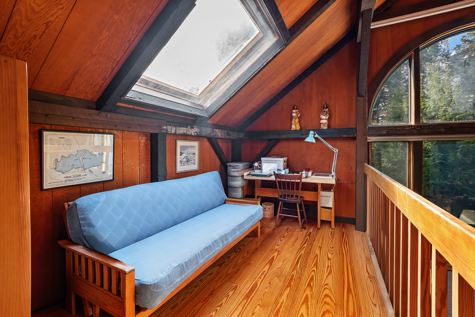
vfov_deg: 77.3
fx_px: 198
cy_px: 158
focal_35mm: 15
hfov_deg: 100.4
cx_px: 238
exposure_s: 1/30
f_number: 7.1
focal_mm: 10
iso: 800
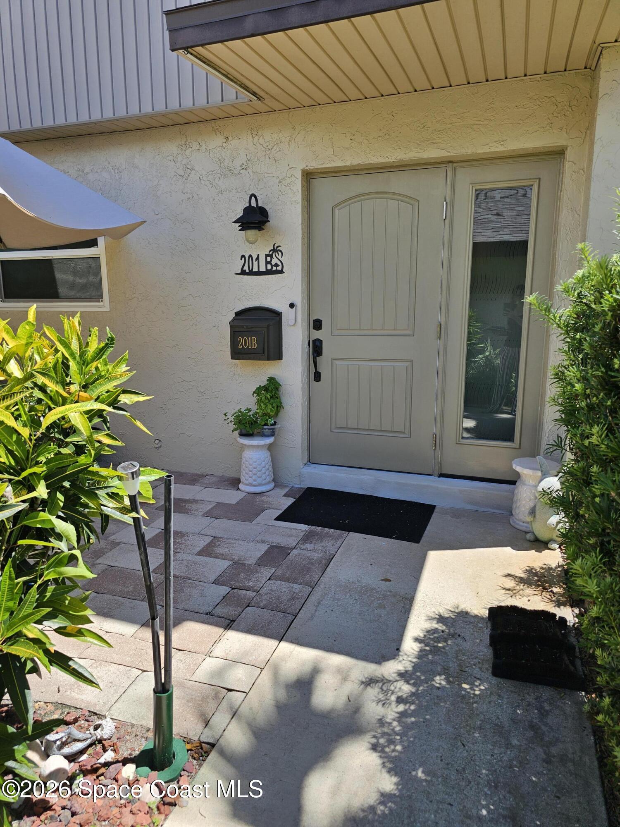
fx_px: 549
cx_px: 310
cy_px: 414
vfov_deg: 73.9
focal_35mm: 23
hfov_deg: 58.9
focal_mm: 6.3
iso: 10
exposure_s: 1/406
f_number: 1.7
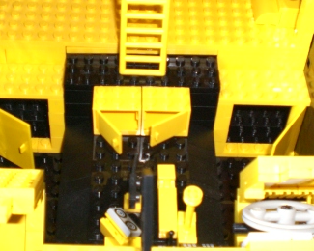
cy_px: 136
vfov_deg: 21.0
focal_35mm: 73
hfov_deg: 26.1
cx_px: 152
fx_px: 678
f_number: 3.1
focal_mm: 6.3
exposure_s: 1/60
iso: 200
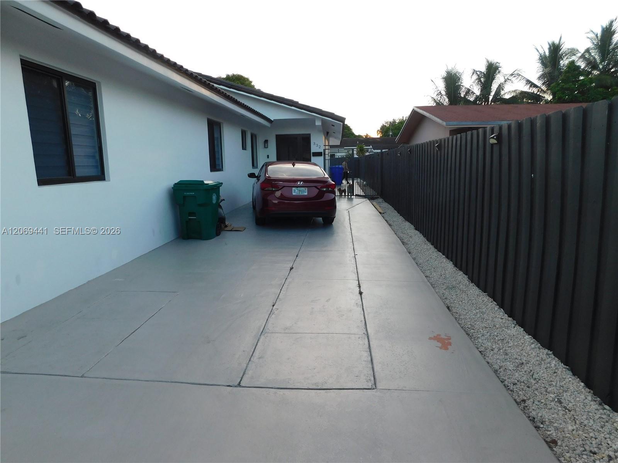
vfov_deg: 58.9
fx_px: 411
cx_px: 309
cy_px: 232
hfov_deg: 73.9
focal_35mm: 23
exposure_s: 1/160
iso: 125
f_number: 3
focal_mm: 4
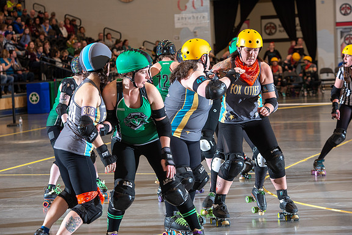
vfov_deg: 11.2
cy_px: 118
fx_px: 1203
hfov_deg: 16.6
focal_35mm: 123
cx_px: 177
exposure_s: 1/160
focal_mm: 122
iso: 640
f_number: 5.6
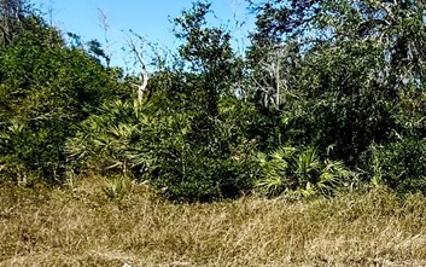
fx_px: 499
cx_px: 480
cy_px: 153
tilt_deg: -1.8
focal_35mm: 43
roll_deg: -1.5
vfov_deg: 29.9
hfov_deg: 37.7
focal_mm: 2.22
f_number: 2.2
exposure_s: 1/1399
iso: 50
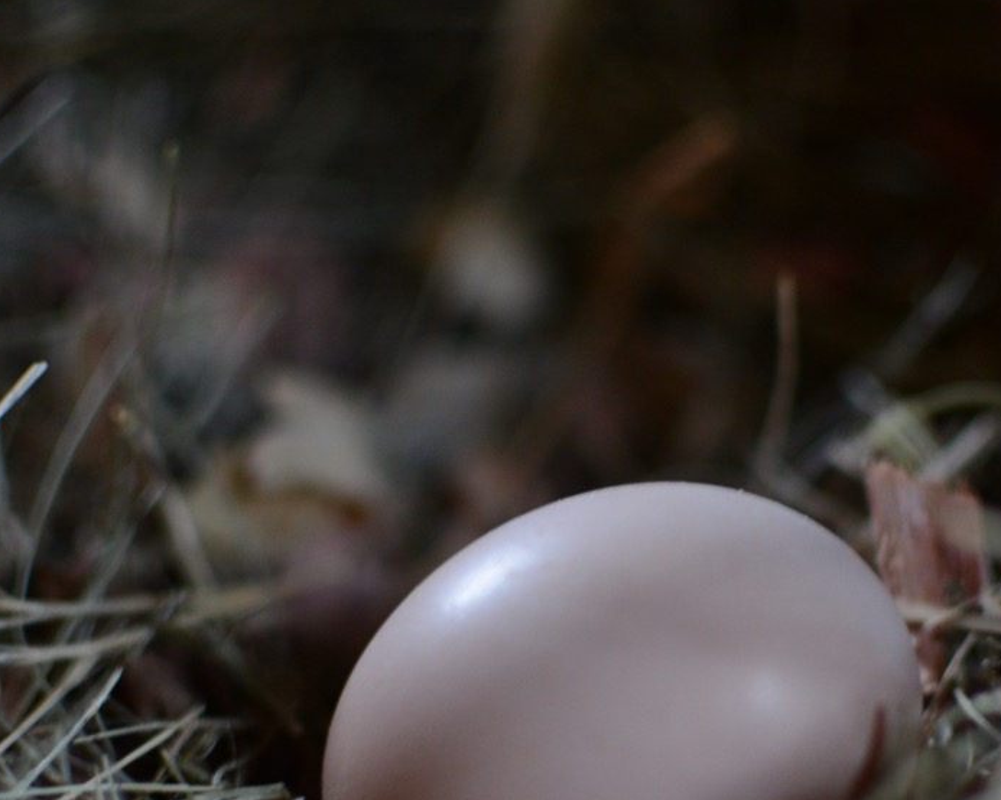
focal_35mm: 91
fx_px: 2691
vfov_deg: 16.8
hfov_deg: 21.0
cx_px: 607
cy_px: 608
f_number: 1.8
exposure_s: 1/10
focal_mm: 35
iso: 800
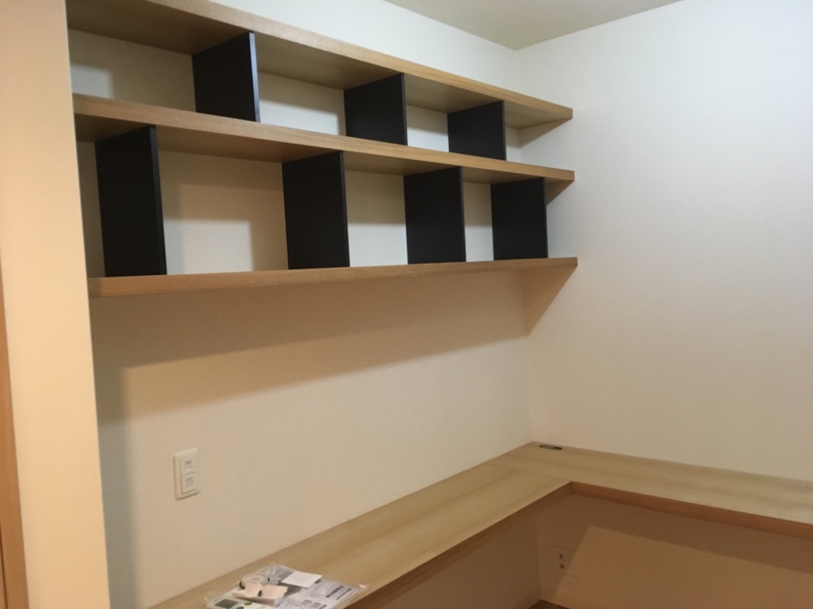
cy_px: 304
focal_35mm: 29
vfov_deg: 48.2
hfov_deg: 61.7
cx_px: 406
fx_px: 681
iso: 200
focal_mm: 4.15
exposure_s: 1/24
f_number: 2.2
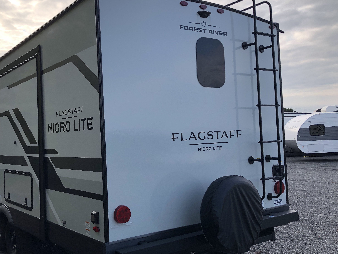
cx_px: 123
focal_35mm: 38
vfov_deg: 37.7
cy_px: 132
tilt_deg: -0.7
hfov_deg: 48.4
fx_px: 371
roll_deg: +1.1
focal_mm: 3.99
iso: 20
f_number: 1.8
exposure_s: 1/1091
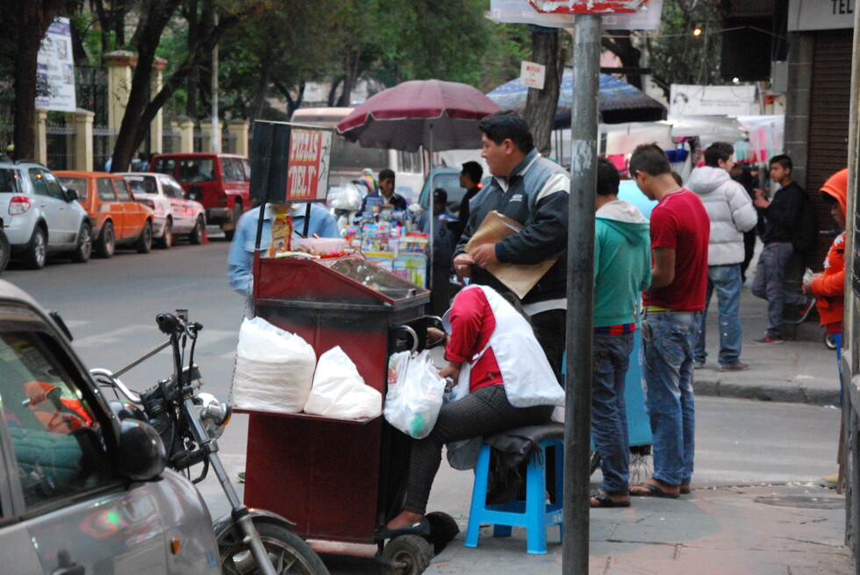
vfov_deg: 13.1
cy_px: 288
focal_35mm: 105
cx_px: 430
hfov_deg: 19.4
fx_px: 2511
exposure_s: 1/25
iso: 1600
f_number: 5.6
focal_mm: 70
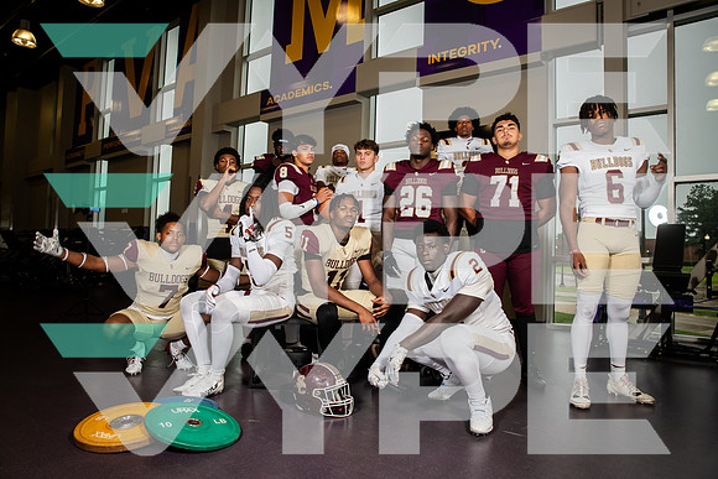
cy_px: 240
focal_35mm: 24
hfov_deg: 73.7
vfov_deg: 53.2
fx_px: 479
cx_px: 359
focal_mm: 24
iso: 500
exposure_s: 1/250
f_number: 5.6
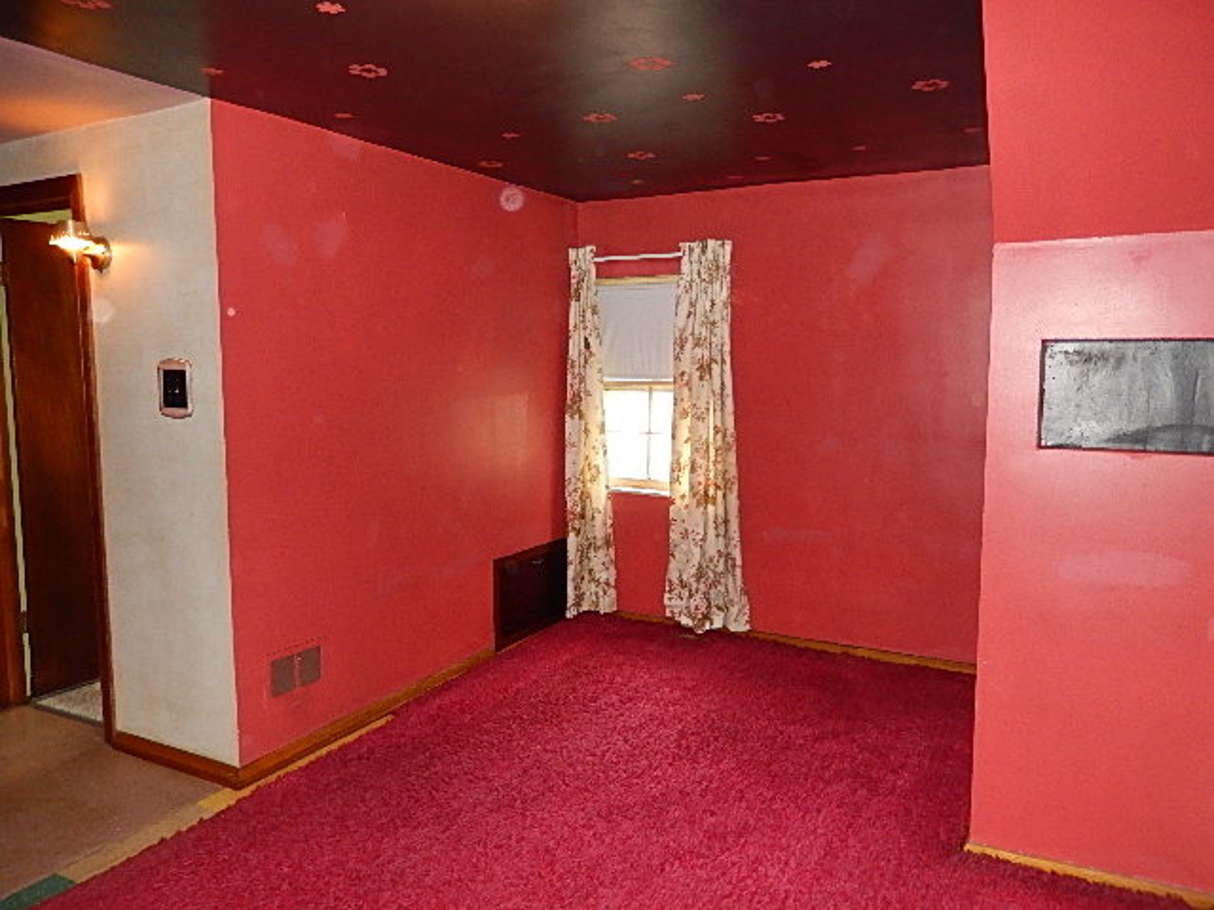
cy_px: 455
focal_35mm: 25
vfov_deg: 54.9
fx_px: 877
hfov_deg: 69.4
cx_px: 607
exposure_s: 1/30
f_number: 3.4
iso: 360
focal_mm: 4.5
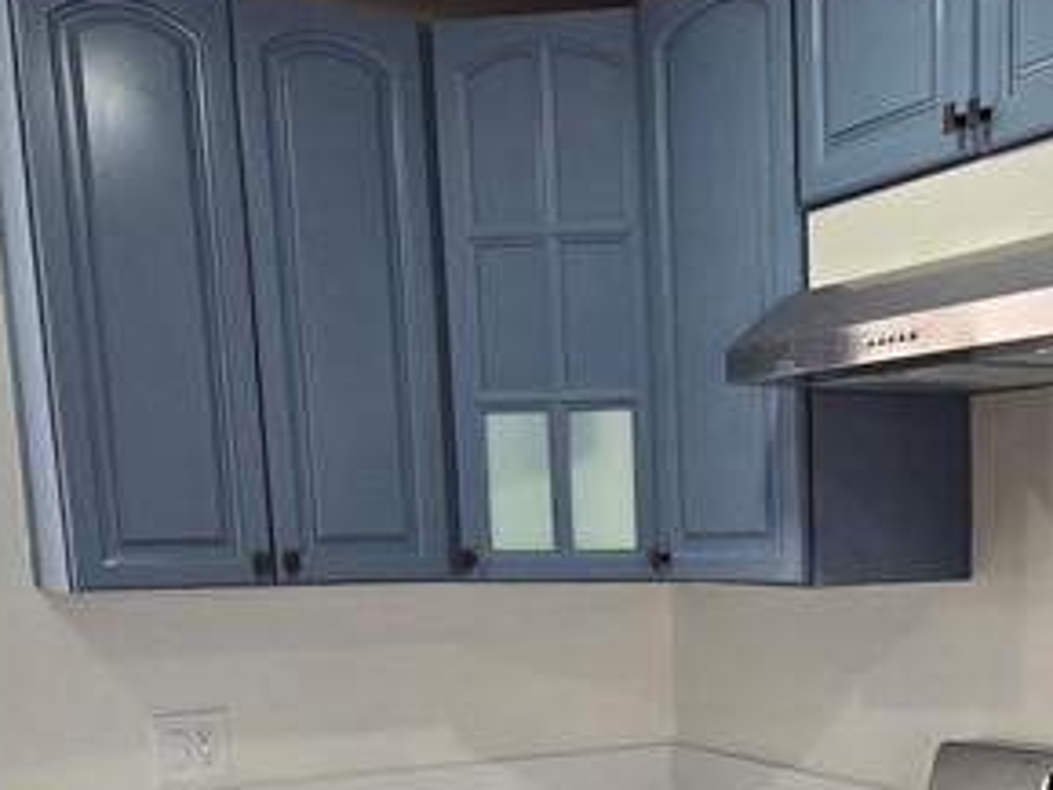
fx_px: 1400
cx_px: 823
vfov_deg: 29.2
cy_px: 819
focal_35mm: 46
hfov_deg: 39.8
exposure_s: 1/60
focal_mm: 2.2
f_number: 2.2
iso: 125
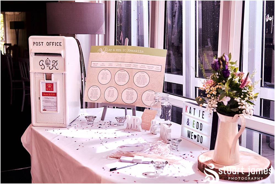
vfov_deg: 25.6
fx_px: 405
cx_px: 138
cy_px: 92
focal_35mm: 53
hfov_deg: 37.5
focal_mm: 35
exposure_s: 1/320
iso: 400
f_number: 3.6
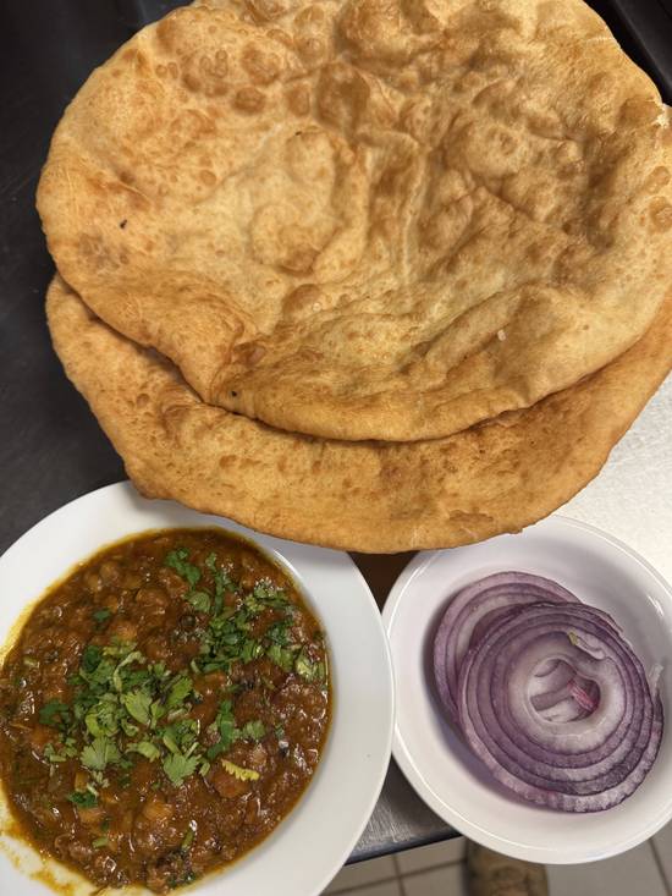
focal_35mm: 24
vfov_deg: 71.6
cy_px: 448
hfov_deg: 56.8
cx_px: 336
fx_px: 621
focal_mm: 6.76
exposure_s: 1/60
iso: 200
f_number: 1.78
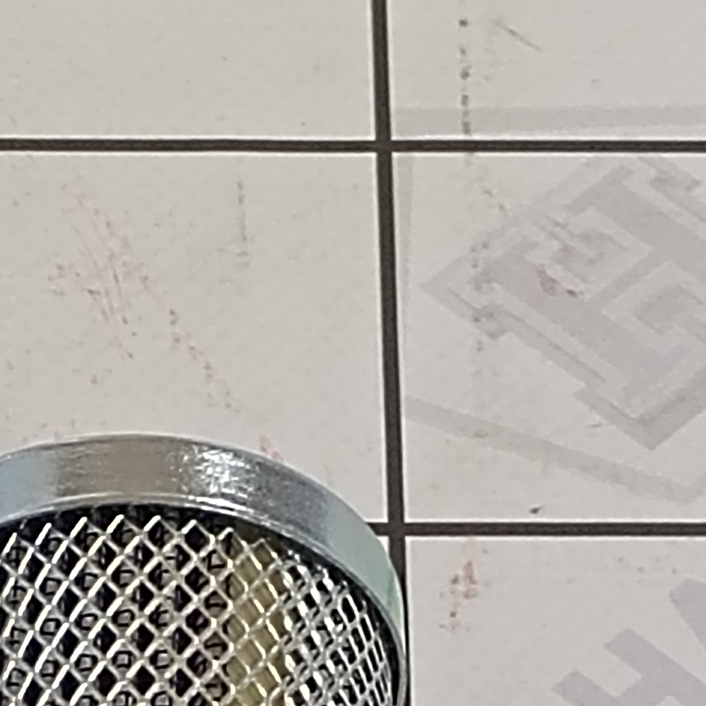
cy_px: 855
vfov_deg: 7.3
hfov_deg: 7.3
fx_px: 5515
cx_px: 145
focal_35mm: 239
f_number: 1.9
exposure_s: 1/100
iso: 541
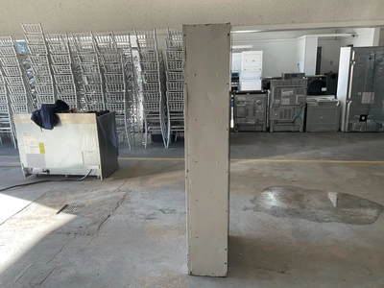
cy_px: 144
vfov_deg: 48.2
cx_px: 192
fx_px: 322
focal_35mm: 29
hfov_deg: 61.7
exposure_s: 1/120
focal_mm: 3
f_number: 1.8
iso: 50
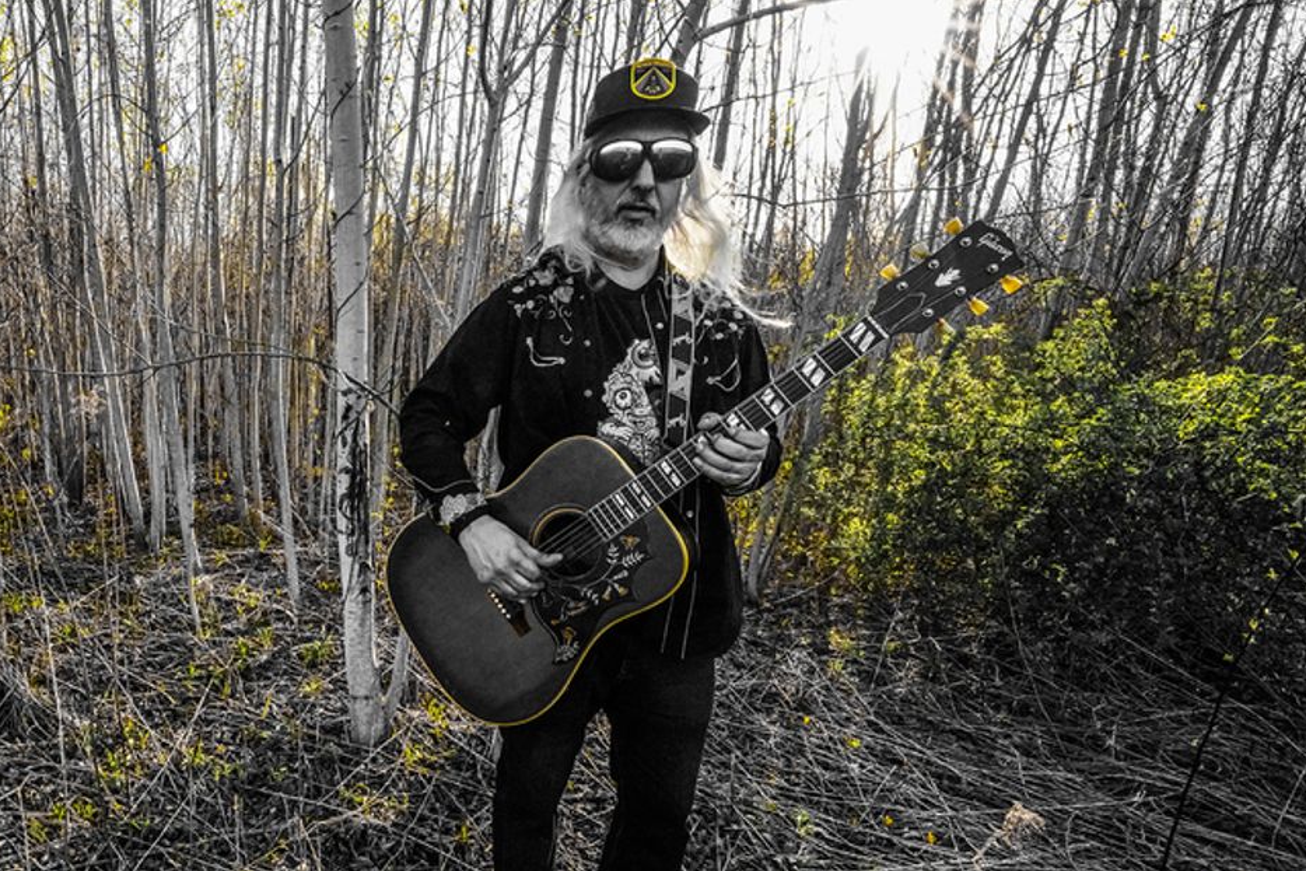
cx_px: 344
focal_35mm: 21
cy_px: 516
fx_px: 762
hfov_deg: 75.9
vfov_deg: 59.1
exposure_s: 1/800
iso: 6400
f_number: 16
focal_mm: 14
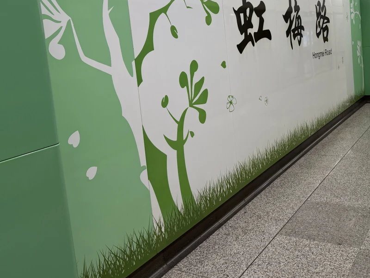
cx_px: 270
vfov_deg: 38.7
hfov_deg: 49.6
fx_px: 385
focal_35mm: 36
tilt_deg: -5.6
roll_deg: +4.8
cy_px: 73
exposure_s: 1/100
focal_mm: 6.76
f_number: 1.78
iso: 160
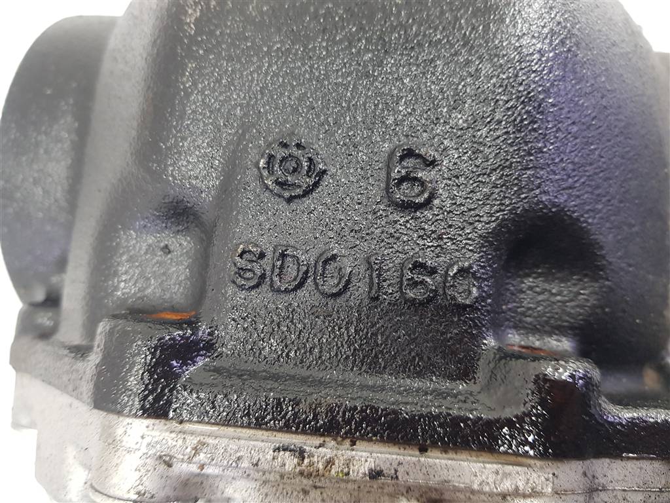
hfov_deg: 67.3
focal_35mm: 26
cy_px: 252
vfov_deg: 53.1
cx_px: 335
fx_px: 503
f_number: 1.7
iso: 160
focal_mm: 4.2
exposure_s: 1/33
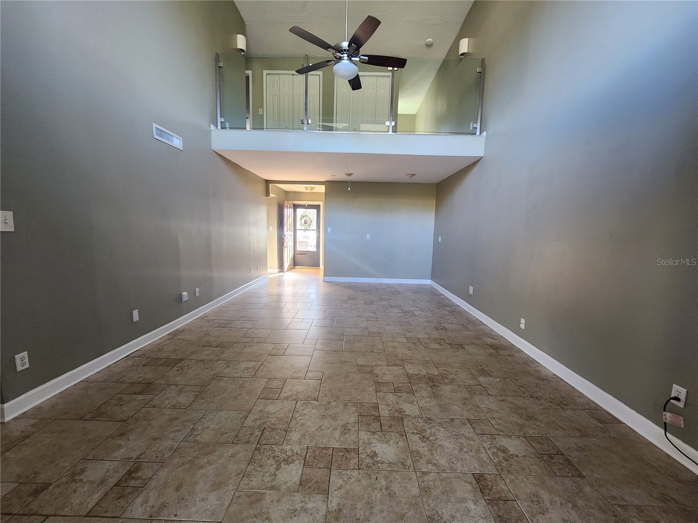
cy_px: 262
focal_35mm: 13
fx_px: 262
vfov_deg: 89.9
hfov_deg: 106.2
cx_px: 349
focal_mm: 2.2
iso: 320
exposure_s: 1/60
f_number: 2.2
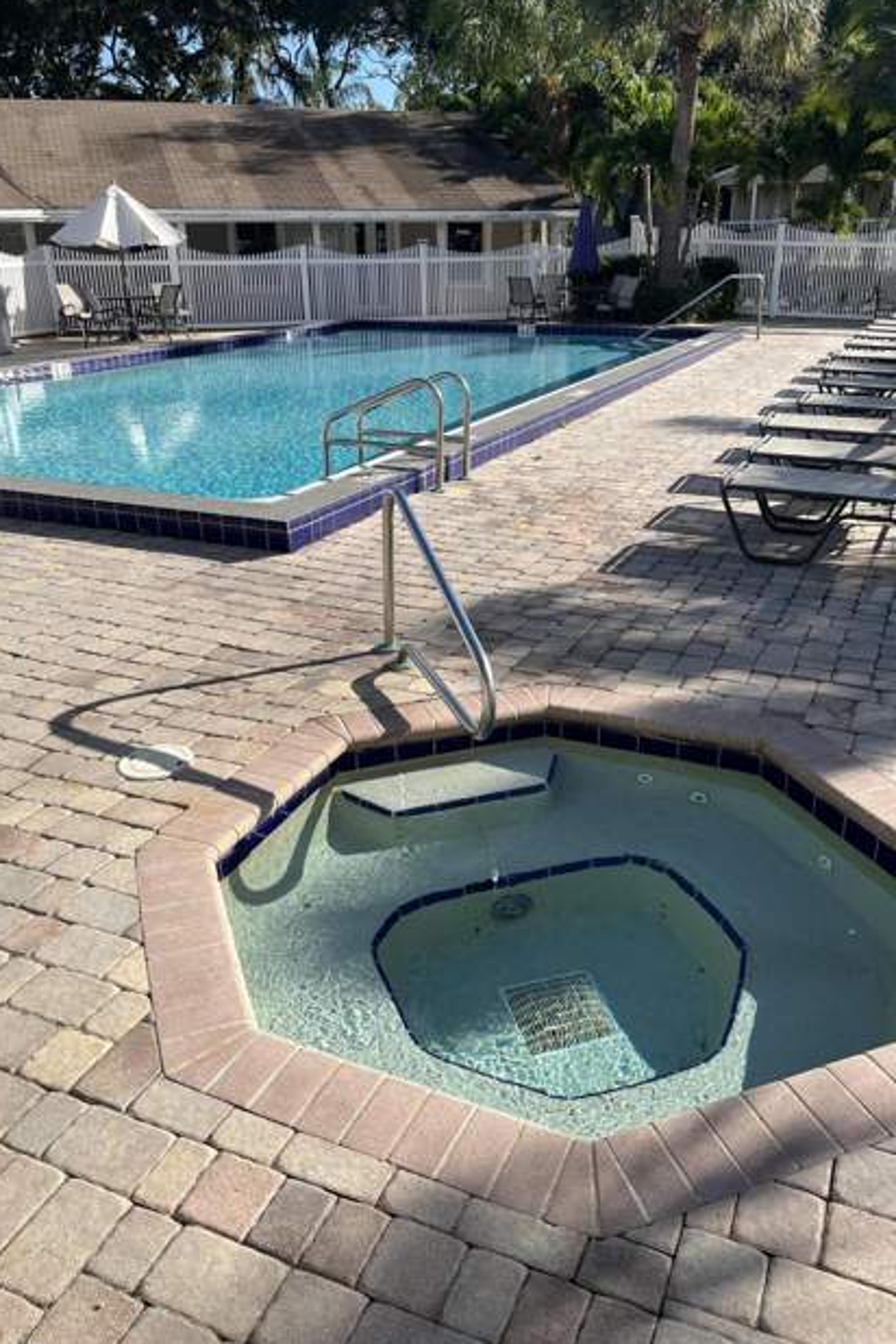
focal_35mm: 28
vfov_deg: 65.5
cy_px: 668
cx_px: 478
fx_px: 1045
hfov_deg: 46.4
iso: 50
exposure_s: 1/2825
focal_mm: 5.1
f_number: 1.6
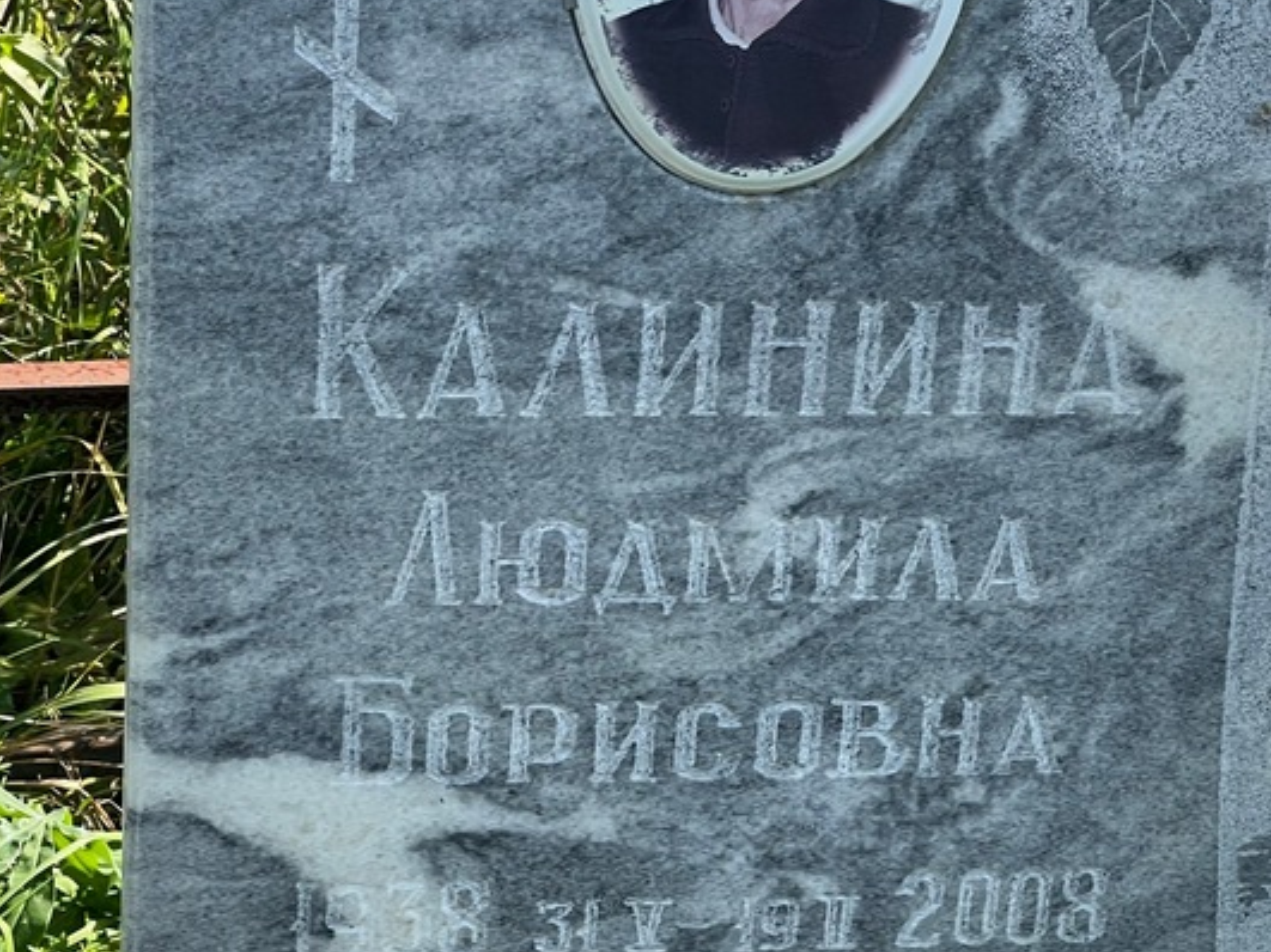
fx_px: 4258
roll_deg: -1.6
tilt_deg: -23.2
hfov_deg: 17.0
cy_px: 567
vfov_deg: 12.8
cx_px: 787
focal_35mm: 116
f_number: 2.8
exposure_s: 1/148
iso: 20
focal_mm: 9
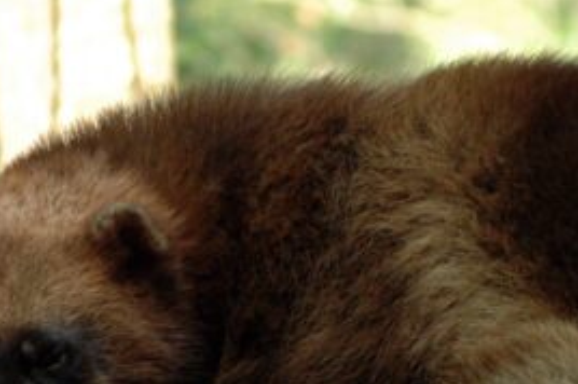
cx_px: 324
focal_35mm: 525
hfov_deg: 3.9
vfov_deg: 2.6
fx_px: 8419
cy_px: 547
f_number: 7.1
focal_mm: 122
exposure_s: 1/160
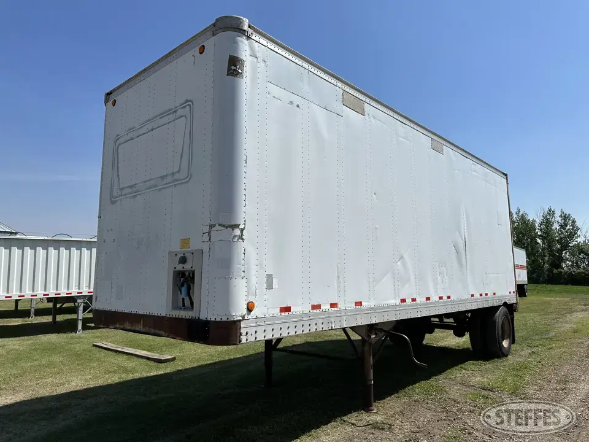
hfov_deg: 71.6
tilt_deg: +5.7
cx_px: 294
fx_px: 408
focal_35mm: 24
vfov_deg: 56.8
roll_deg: -1.0
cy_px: 221
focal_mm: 6.86
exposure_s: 1/8929
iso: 80
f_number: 1.78
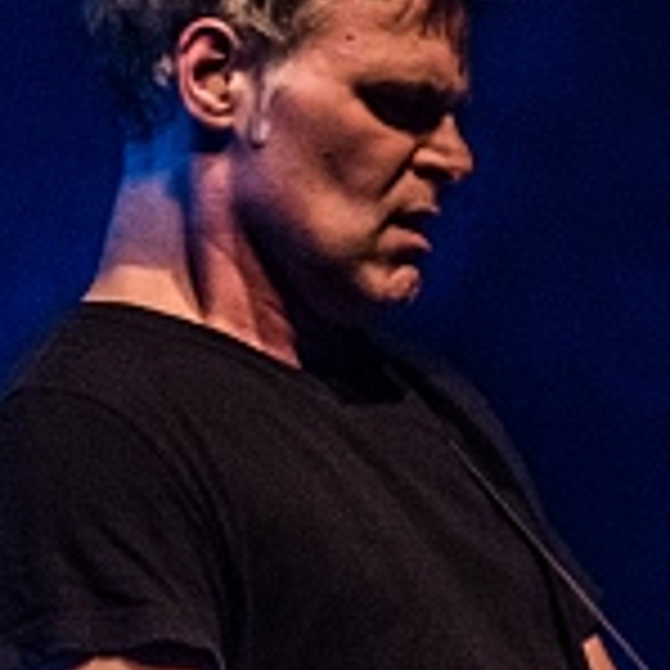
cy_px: 596
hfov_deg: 3.6
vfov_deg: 3.6
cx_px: 216
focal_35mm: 492
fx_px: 10774
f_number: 2.8
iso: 2500
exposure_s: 1/100
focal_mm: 120
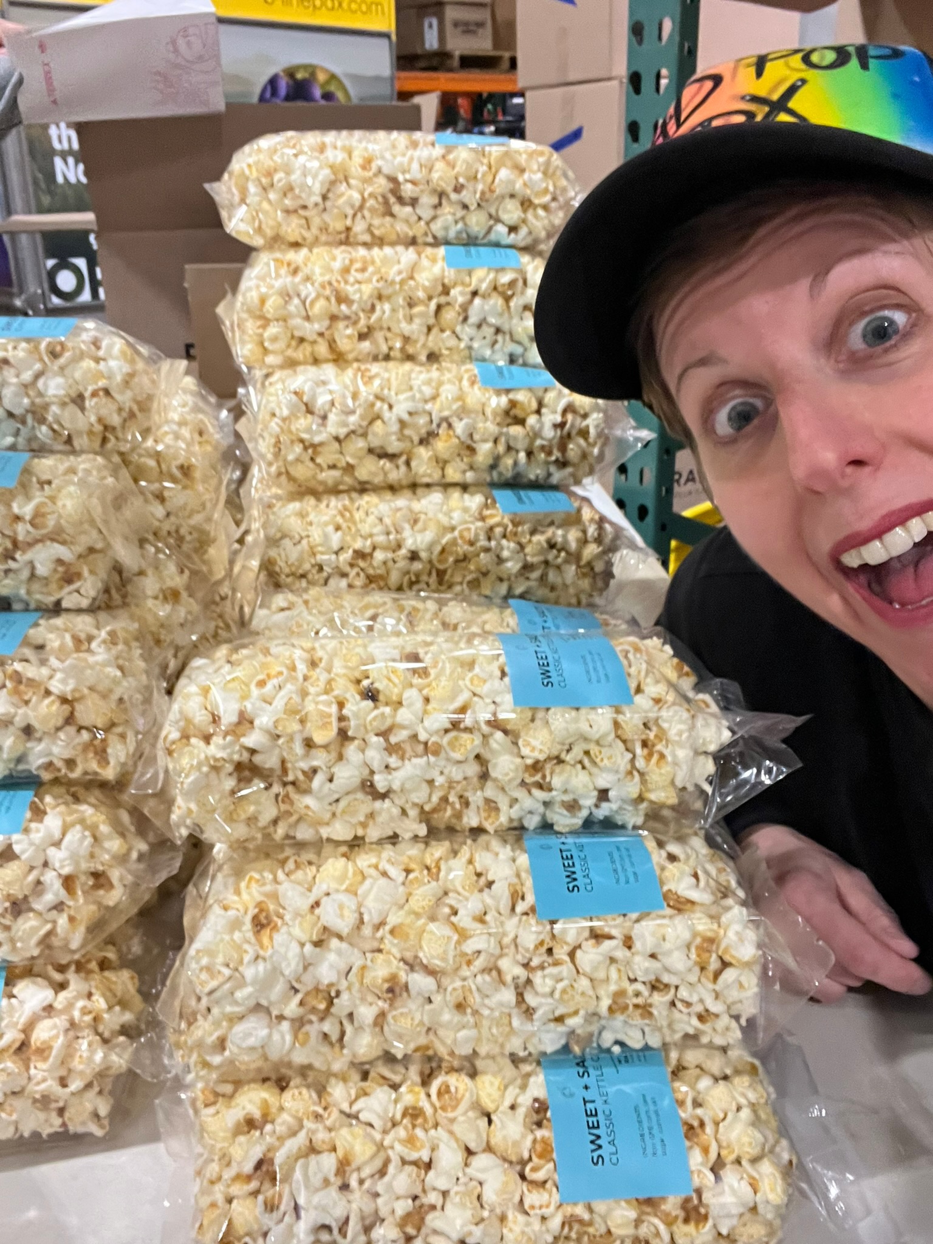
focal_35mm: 30
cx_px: 466
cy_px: 622
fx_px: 1078
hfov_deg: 46.8
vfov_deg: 60.0
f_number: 2.2
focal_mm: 2.71
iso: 500
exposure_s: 1/30
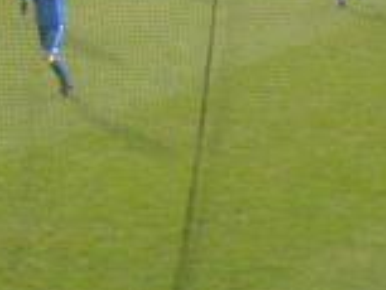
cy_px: -168
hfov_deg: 7.2
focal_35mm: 275
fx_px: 3069
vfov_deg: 5.4
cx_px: 154
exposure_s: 1/60
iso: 67
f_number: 4.1
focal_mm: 13.73
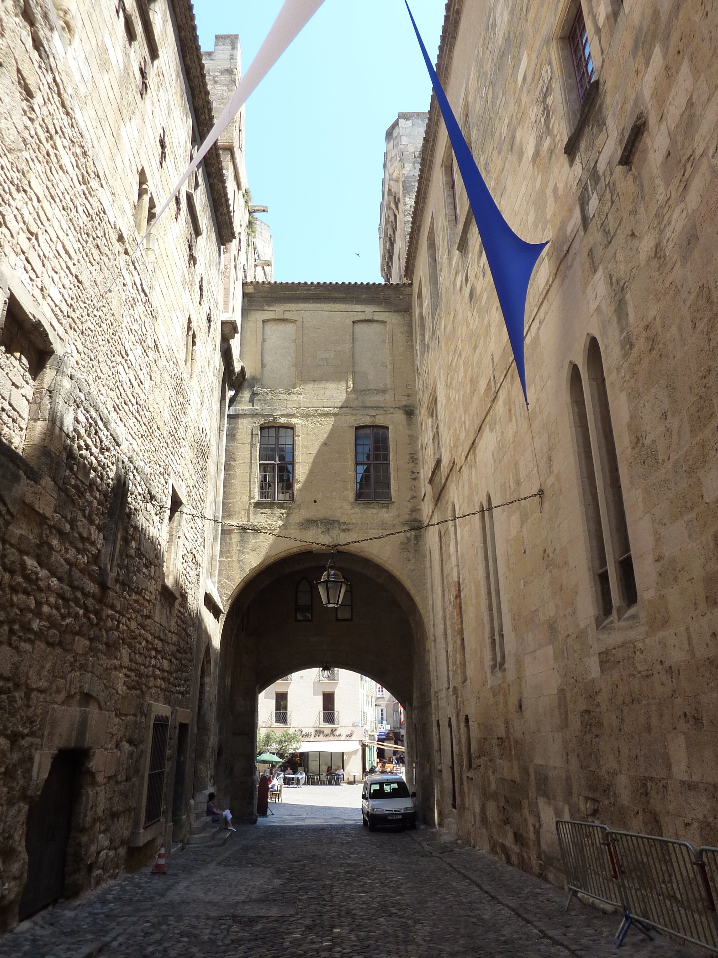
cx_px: 359
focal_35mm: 25
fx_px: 691
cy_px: 479
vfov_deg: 69.4
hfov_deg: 54.9
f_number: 4
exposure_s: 1/200
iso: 125
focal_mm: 4.1
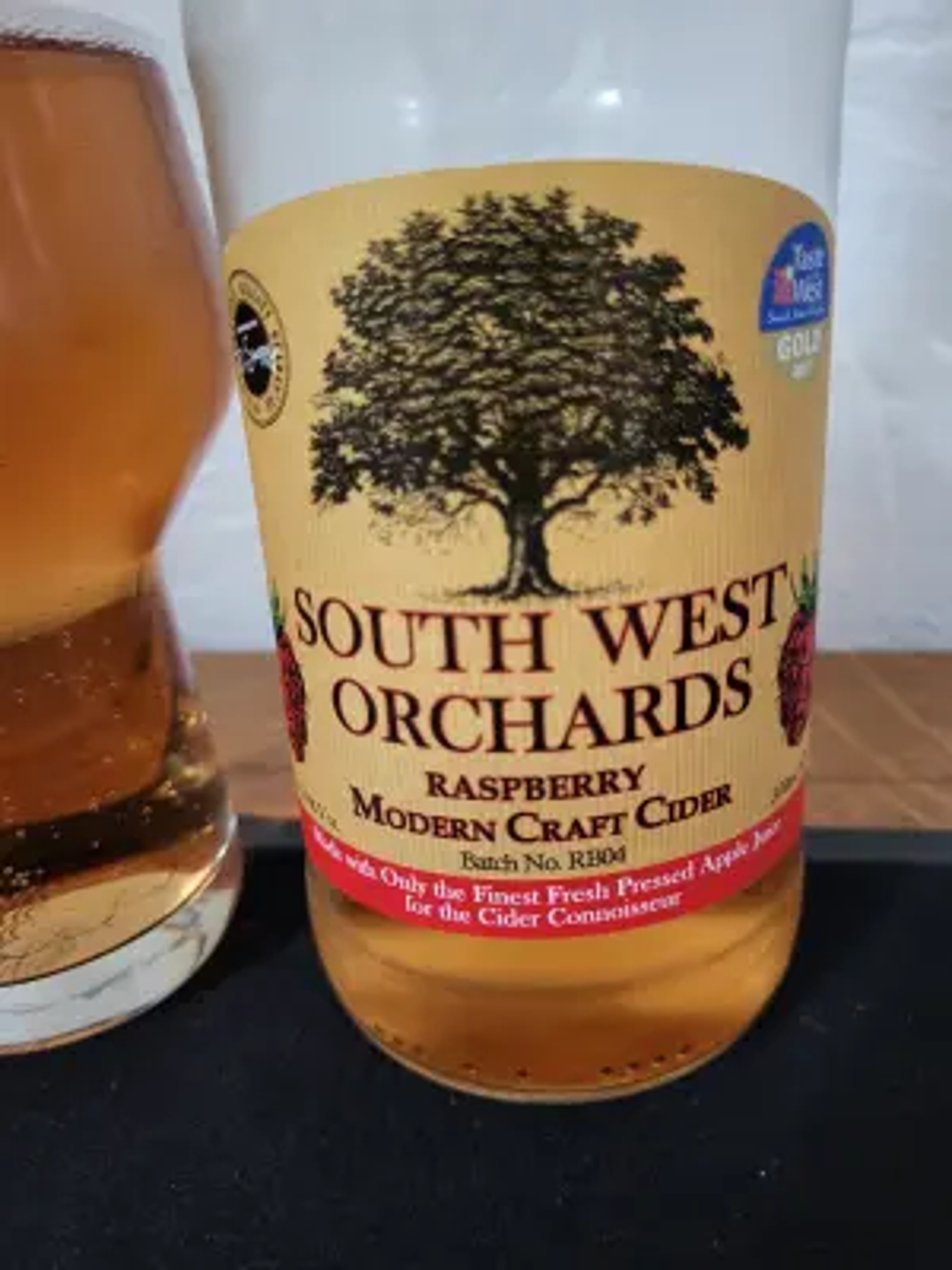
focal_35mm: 26
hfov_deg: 53.1
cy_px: 635
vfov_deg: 67.3
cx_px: 476
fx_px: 953
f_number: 1.8
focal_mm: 5.4
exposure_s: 1/25
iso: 500
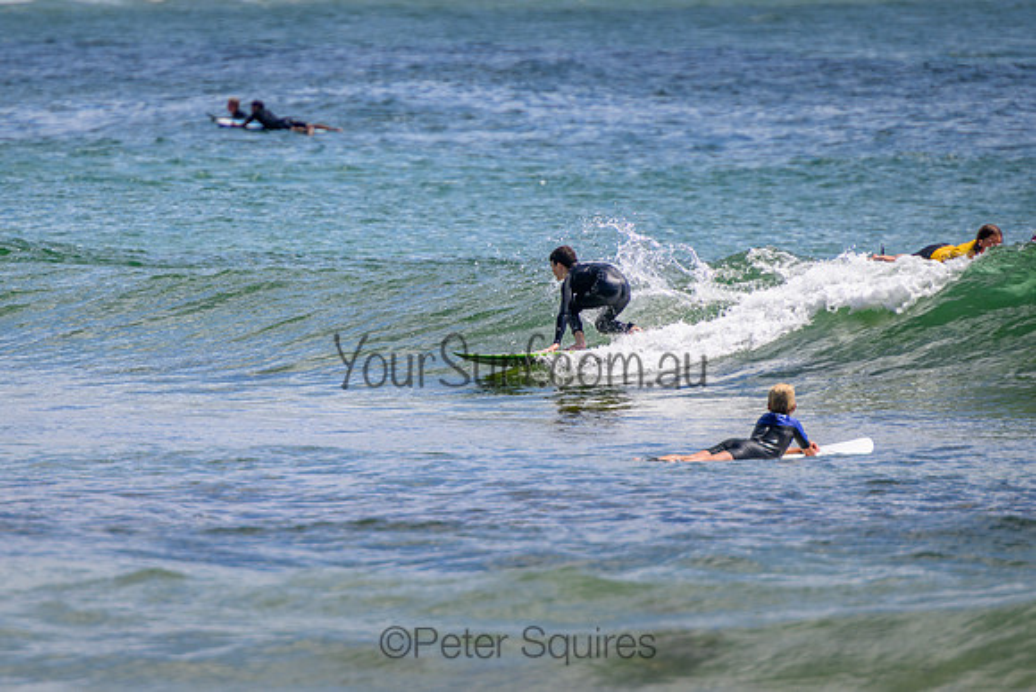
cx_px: 324
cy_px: 269
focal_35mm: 550
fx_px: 15827
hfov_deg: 3.7
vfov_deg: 2.5
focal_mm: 400
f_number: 5.6
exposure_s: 1/2000
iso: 280
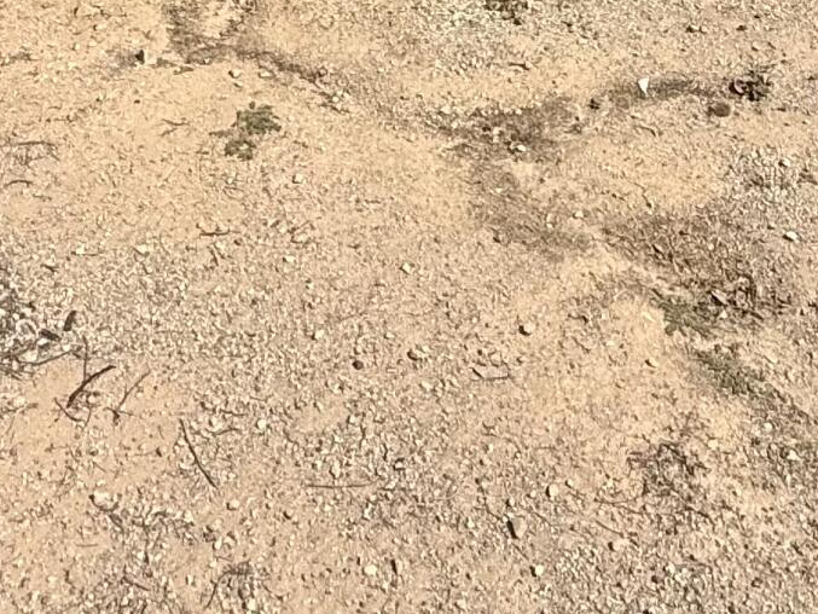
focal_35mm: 62
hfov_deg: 31.1
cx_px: 507
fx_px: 1465
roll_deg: -0.2
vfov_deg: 16.4
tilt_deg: -2.2
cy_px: -699
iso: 50
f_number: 2.2
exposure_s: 1/1961
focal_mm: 2.22
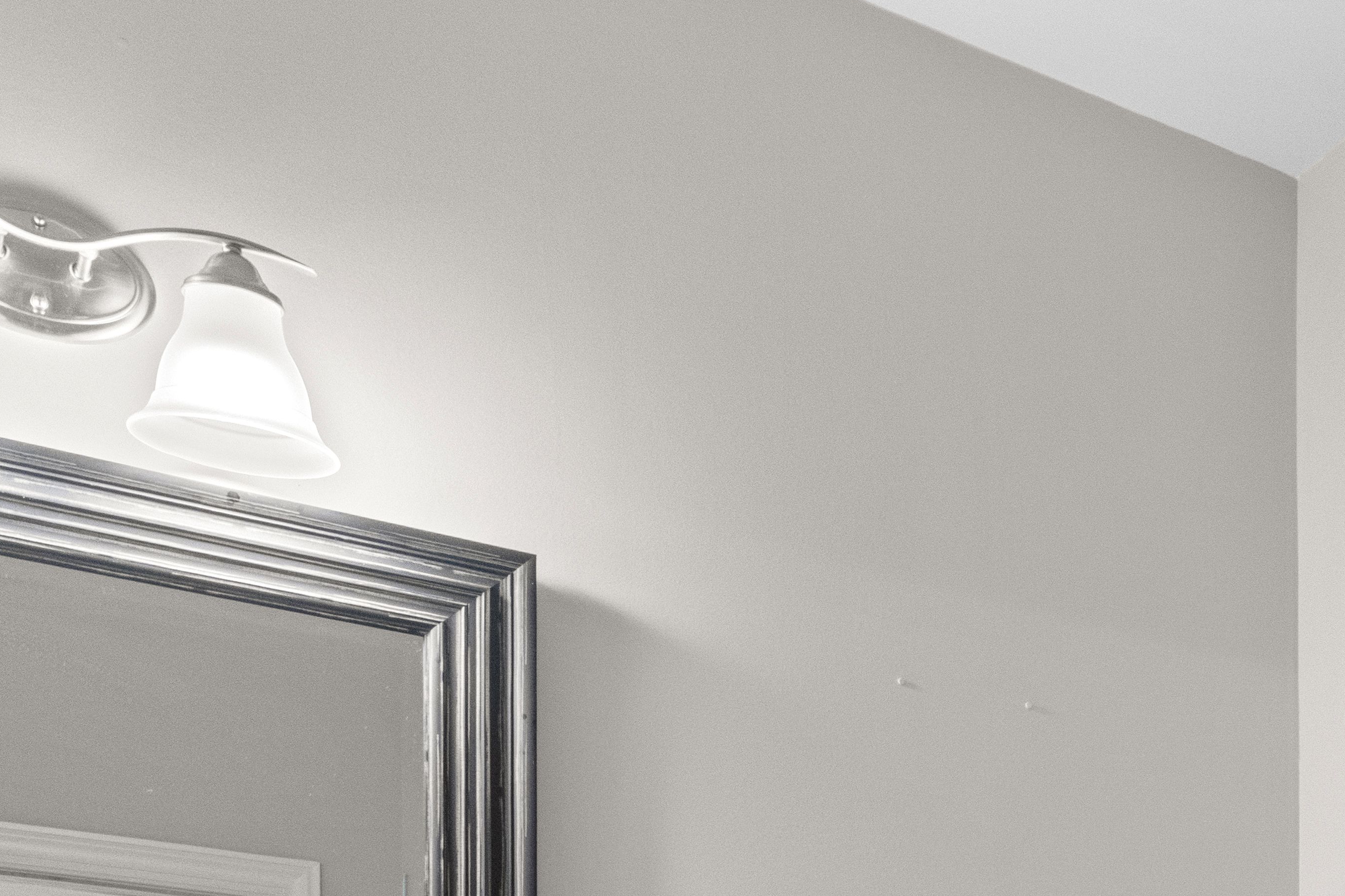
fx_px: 2105
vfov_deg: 20.3
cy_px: 1381
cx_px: 1556
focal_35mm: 56
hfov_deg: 30.7
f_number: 11
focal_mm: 16.1
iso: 3200
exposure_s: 1/5
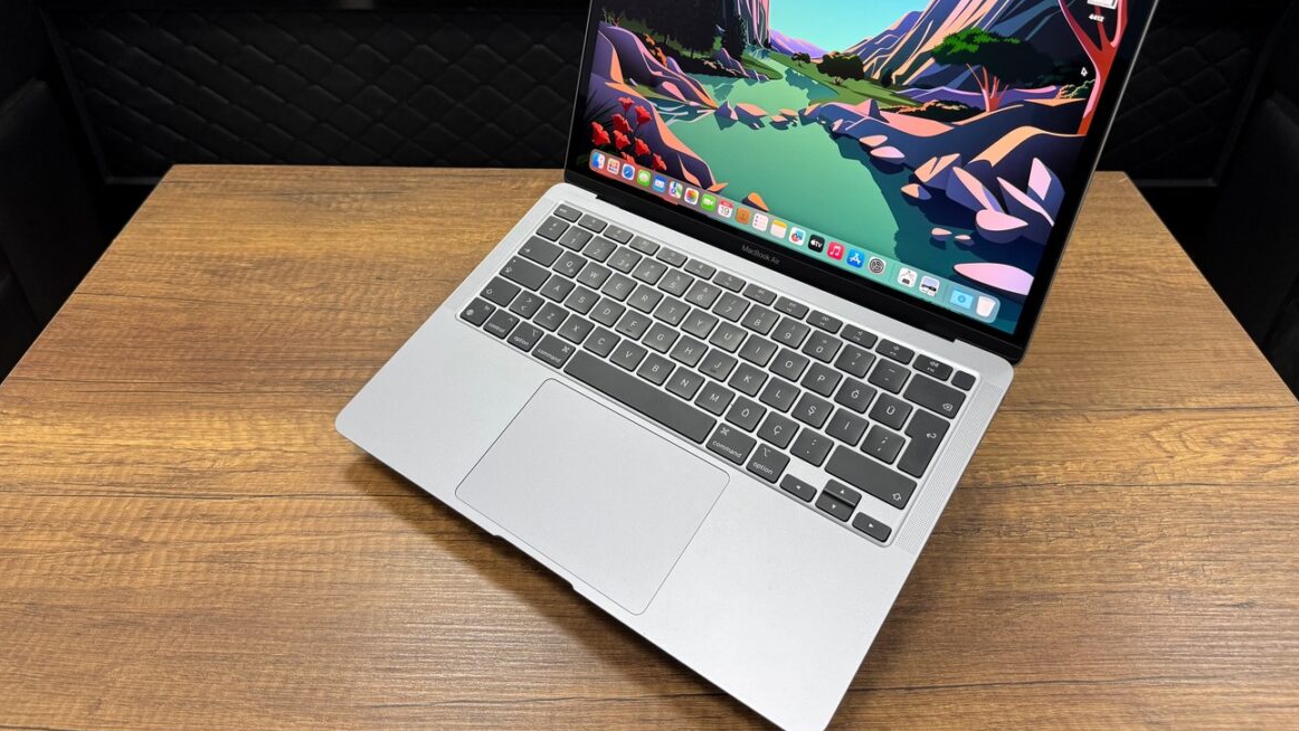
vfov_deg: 42.5
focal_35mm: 27
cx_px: 632
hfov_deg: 69.8
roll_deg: +0.7
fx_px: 930
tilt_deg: -35.3
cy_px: 262
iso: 200
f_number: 1.78
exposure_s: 1/100
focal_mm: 6.76
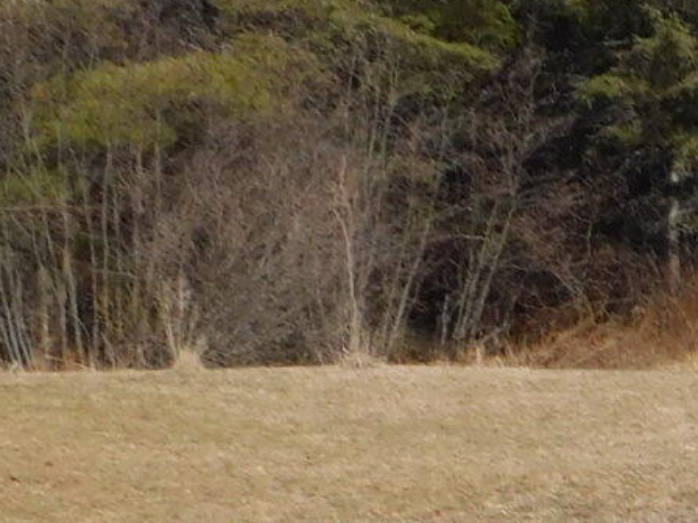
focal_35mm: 152
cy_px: 669
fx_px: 3065
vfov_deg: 9.6
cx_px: 1422
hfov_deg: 11.6
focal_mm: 5.3
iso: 125
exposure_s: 1/500
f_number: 6.4
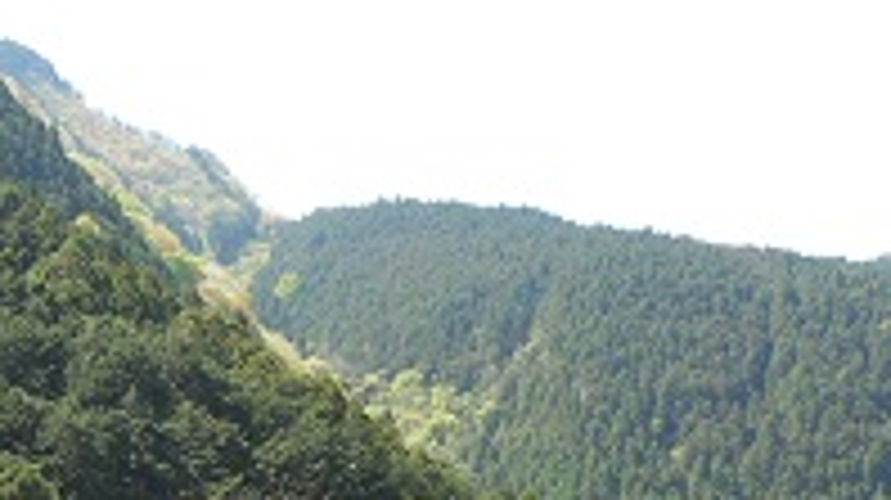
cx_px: 315
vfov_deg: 19.8
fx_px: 1298
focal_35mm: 55
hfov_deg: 37.6
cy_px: 671
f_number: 3.7
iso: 80
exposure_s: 1/160
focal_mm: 4.5
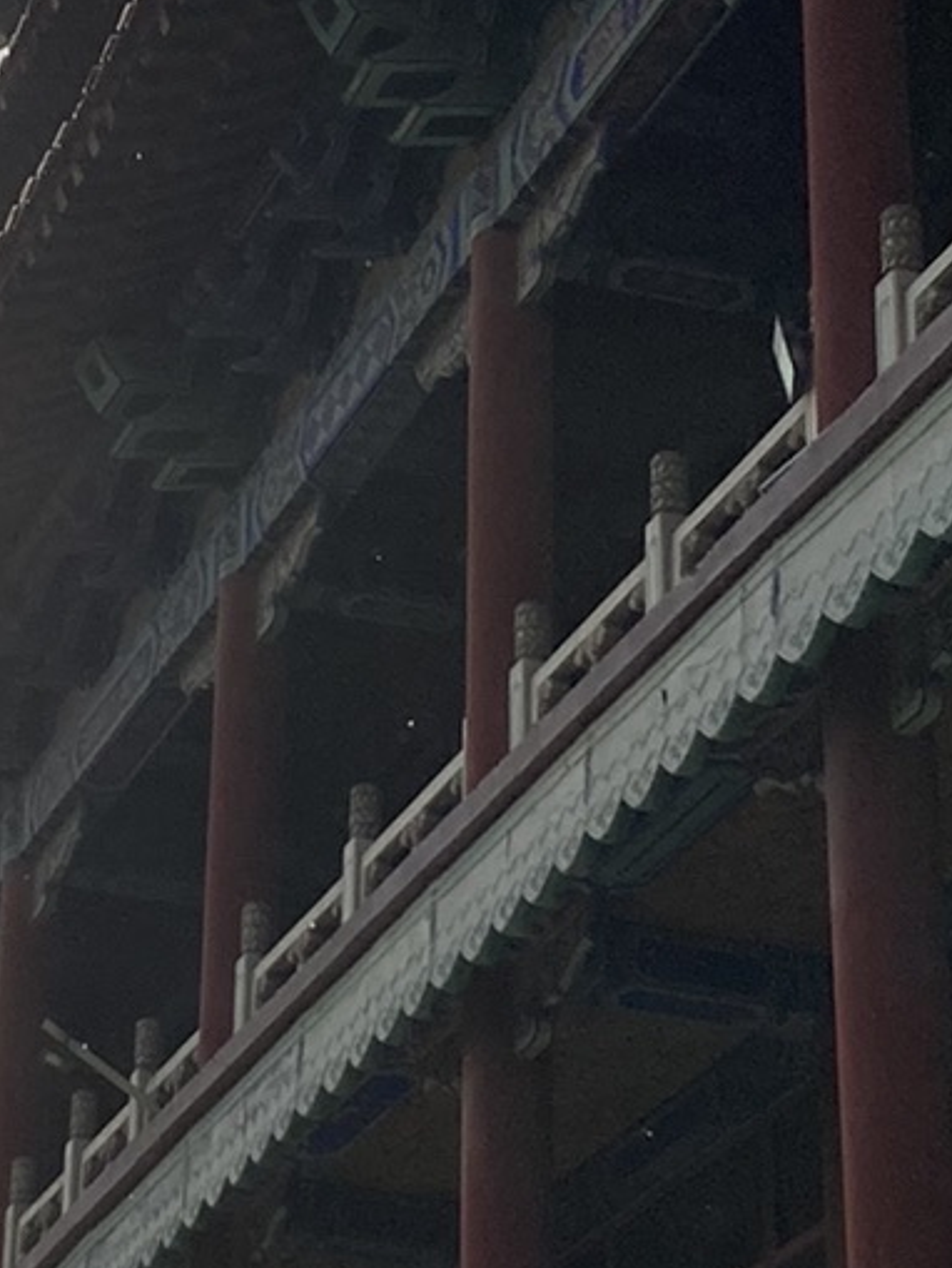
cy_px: 668
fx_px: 4032
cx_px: 189
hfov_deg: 13.4
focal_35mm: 110
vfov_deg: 17.9
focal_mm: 3.99
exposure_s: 1/8000
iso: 25
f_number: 1.8
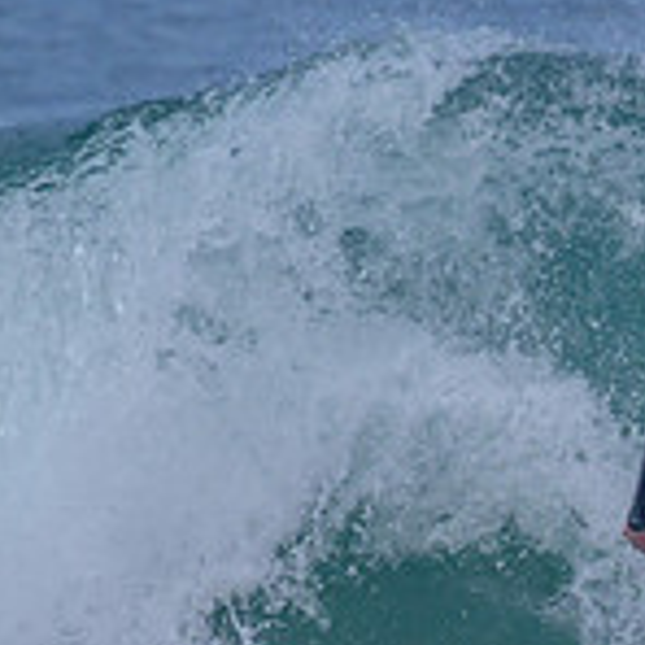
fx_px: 75385
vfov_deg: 0.5
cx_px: 900
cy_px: 679
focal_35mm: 3576
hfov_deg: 0.5
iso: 640
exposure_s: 1/2000
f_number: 11
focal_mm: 800
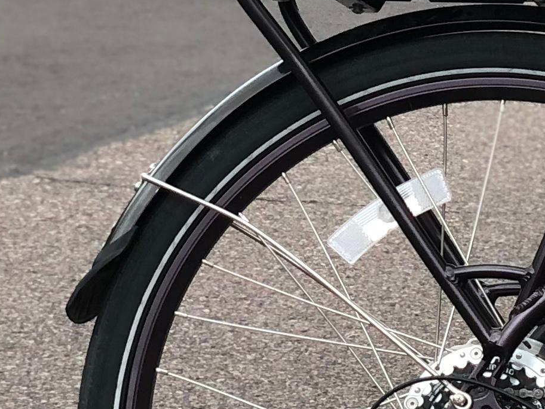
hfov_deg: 8.2
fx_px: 3621
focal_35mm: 230
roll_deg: -2.0
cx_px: 1132
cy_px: 130
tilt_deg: -4.2
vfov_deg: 6.5
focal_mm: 6
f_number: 2.4
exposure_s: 1/120
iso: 20
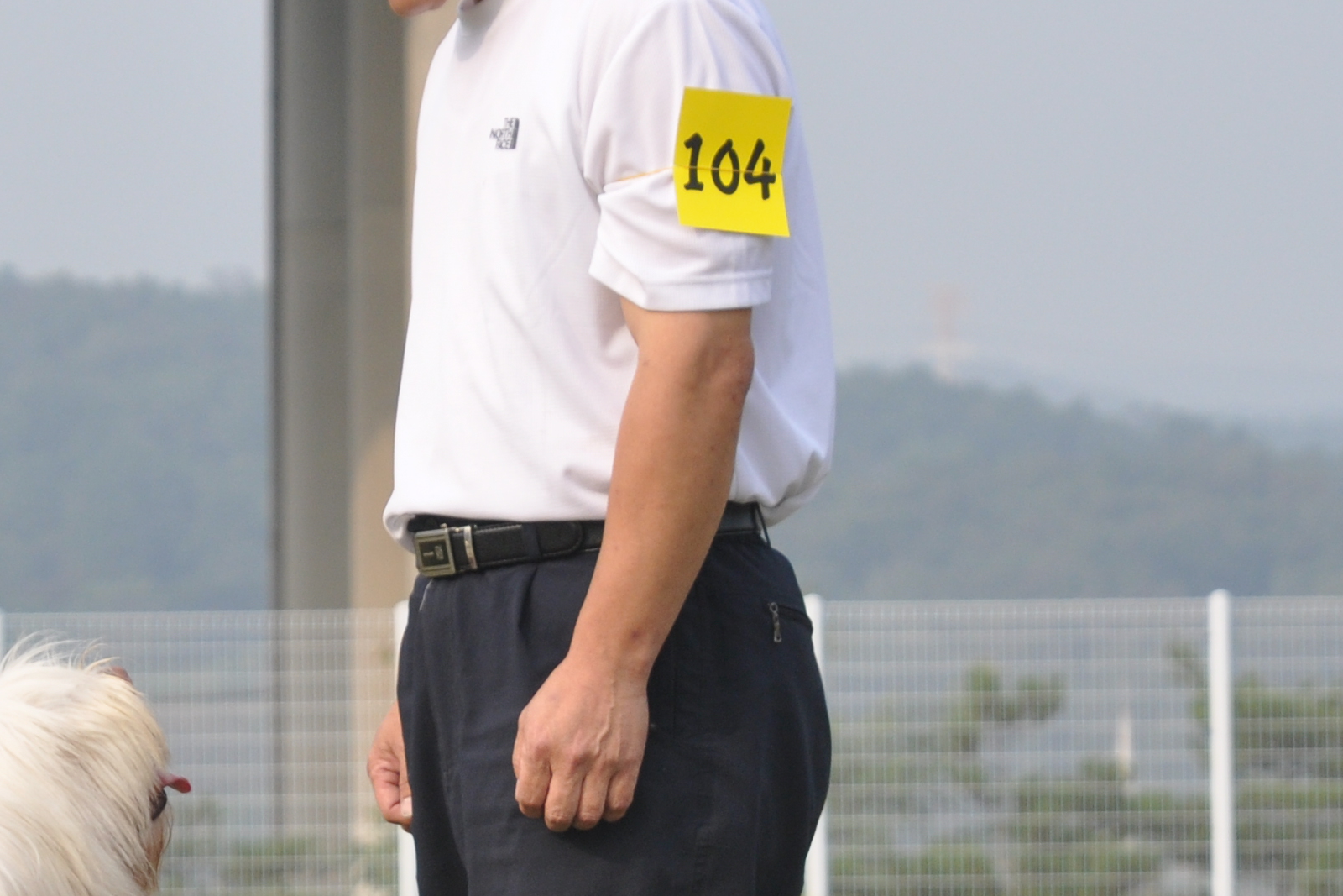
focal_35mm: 265
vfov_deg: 5.2
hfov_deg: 7.8
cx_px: 334
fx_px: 9886
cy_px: 719
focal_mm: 66
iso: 400
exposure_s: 1/800
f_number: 7.1
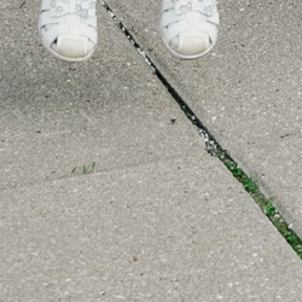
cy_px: -874
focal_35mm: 320
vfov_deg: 5.0
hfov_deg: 5.5
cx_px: 331
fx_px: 3159
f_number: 4
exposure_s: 1/500
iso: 250
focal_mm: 31
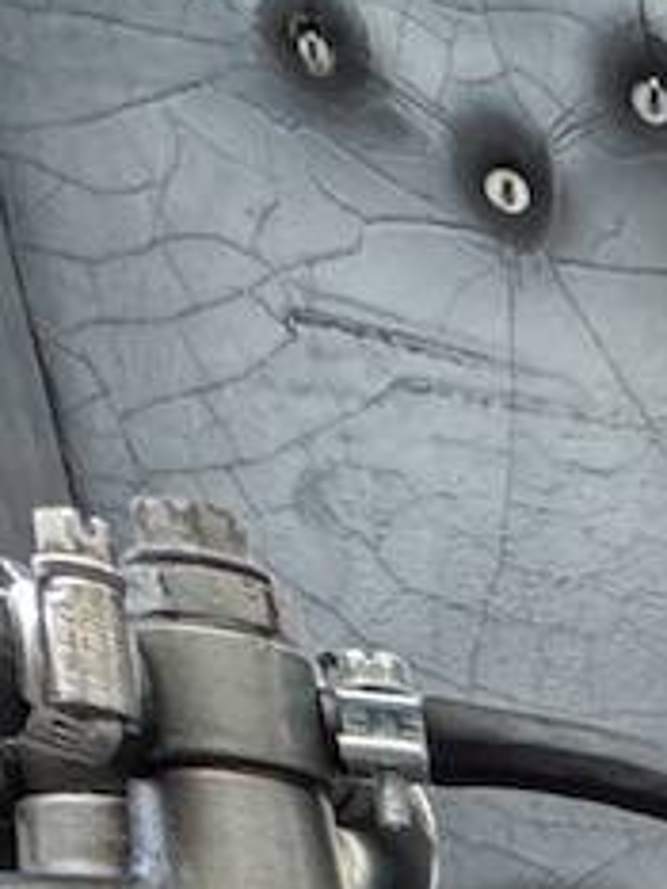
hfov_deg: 12.7
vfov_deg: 14.6
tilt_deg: -25.0
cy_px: 2097
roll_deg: -3.6
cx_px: 1608
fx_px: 2310
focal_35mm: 90
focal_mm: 2.22
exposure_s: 1/60
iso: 400
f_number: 2.2
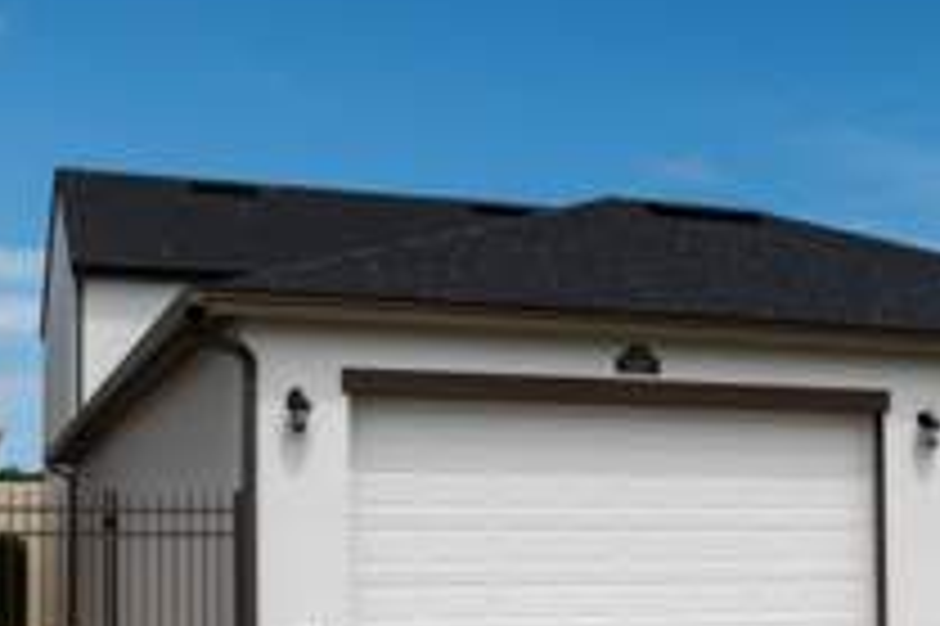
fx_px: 1618
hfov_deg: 31.4
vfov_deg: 21.6
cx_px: 774
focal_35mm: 62
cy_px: 504
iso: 100
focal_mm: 18
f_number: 7.1
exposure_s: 1/2500
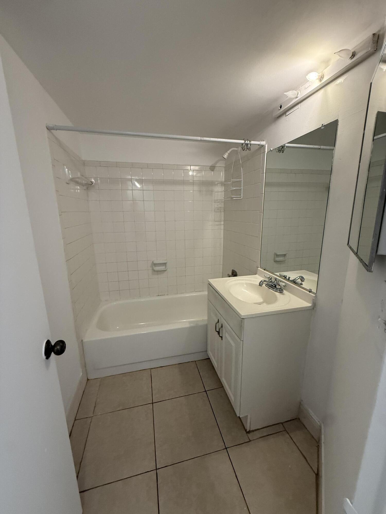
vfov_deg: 102.1
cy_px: 257
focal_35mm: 14
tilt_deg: -11.0
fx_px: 208
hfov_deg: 85.7
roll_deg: +1.4
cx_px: 193
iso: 250
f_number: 2.2
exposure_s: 1/60
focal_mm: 2.22
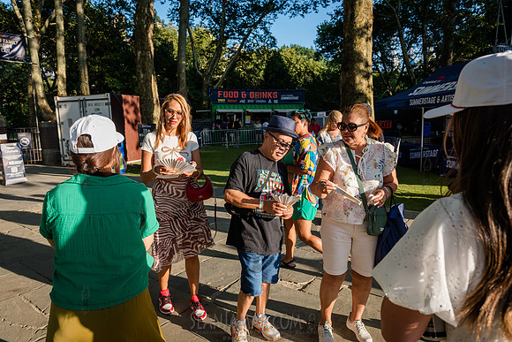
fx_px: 341
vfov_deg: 53.2
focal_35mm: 24
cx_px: 256
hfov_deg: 73.7
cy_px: 171
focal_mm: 24
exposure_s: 1/640
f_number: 5
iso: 500
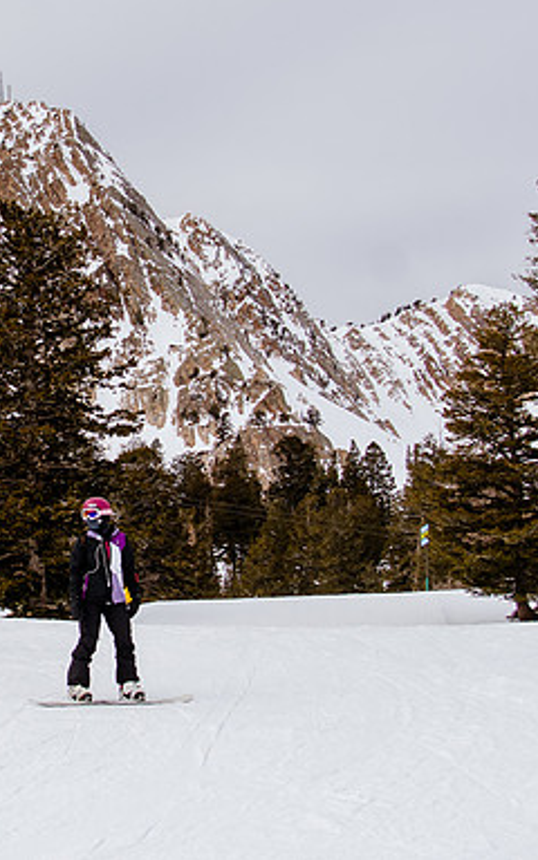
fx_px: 1900
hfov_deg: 15.8
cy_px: 373
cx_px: -11
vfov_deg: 25.5
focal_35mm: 81
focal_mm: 24
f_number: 5.6
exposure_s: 1/1600
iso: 400
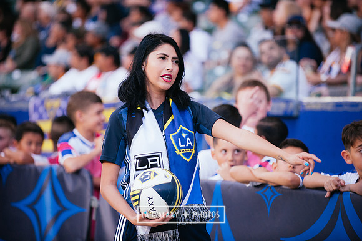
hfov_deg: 12.1
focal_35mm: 170
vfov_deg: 8.1
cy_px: 120
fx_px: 1708
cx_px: 181
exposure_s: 1/800
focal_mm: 170
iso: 1600
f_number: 2.8
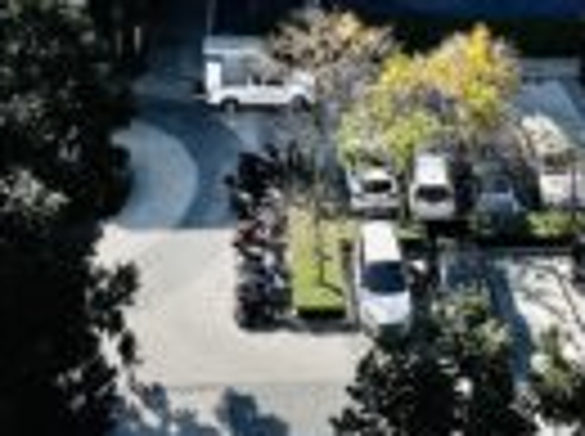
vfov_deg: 20.6
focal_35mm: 51
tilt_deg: -2.1
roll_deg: +0.7
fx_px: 860
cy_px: -337
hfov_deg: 37.5
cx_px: 306
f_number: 1.8
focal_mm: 1.57
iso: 32
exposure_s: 1/2273
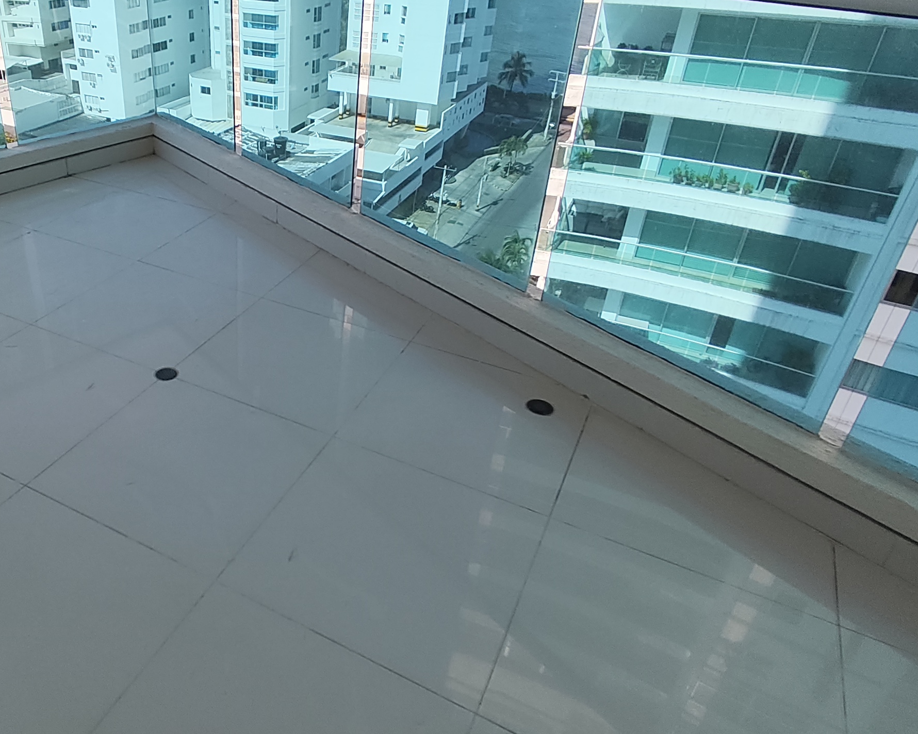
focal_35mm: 27
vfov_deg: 53.1
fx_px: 734
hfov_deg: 61.4
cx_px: 260
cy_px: 340
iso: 50
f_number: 2.2
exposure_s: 1/2349
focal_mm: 1.65
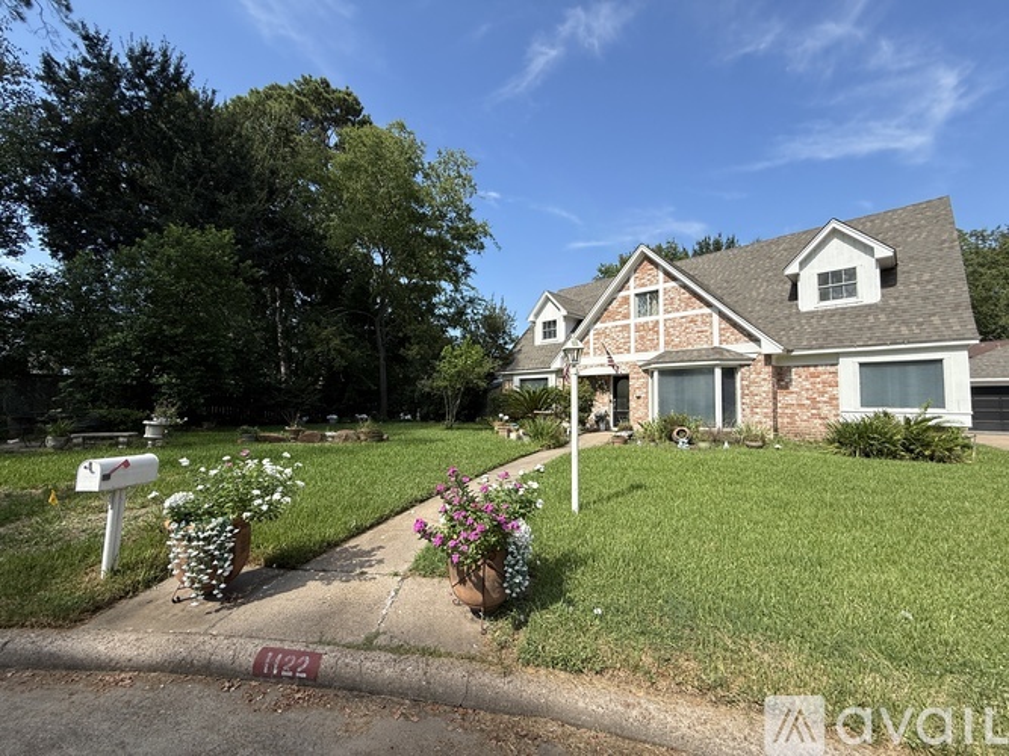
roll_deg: -0.5
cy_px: 378
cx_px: 504
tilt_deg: +3.4
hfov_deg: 102.1
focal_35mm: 14
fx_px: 408
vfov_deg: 85.7
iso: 50
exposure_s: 1/1068
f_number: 2.2
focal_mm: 2.22
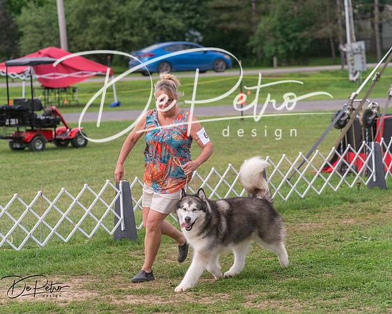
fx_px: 1398
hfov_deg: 16.0
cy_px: 157
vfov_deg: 12.8
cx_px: 196
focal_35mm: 121
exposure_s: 1/640
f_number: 4.5
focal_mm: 107
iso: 200
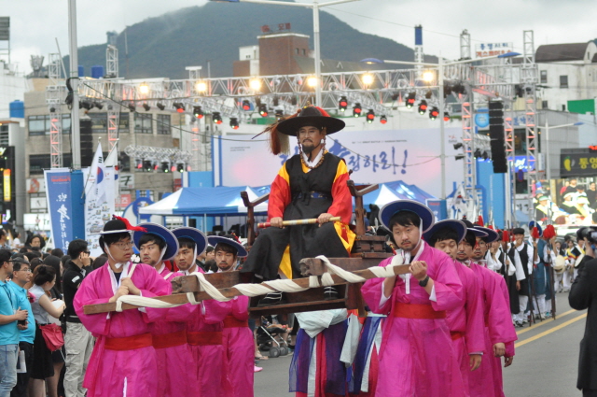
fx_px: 4969
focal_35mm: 300
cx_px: 298
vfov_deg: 4.6
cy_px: 198
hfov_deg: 6.9
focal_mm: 200
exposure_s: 1/1000
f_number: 4
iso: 2500
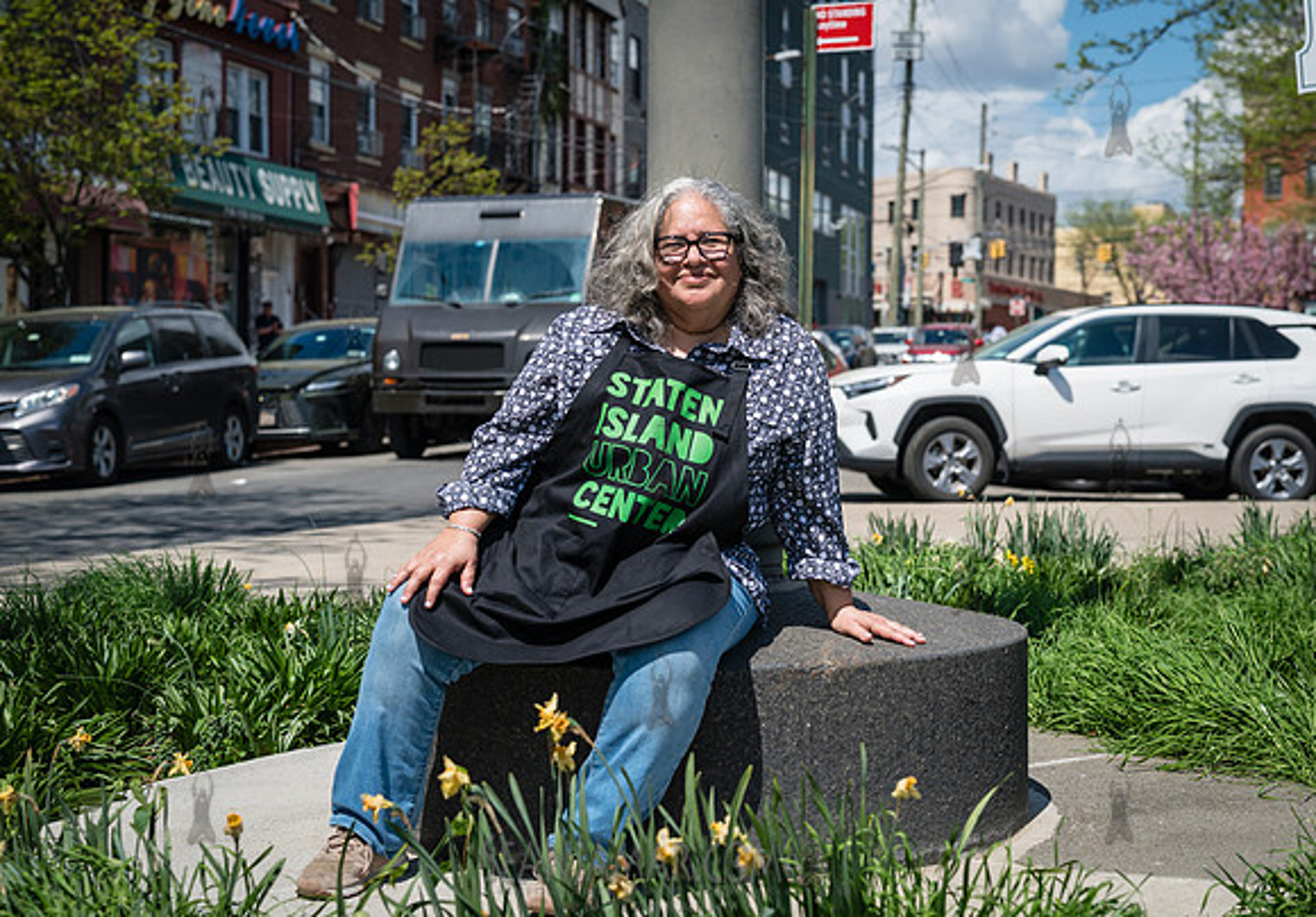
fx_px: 2073
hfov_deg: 35.2
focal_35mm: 56
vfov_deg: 24.9
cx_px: 730
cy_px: 426
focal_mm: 50
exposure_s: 1/1000
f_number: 4
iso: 100
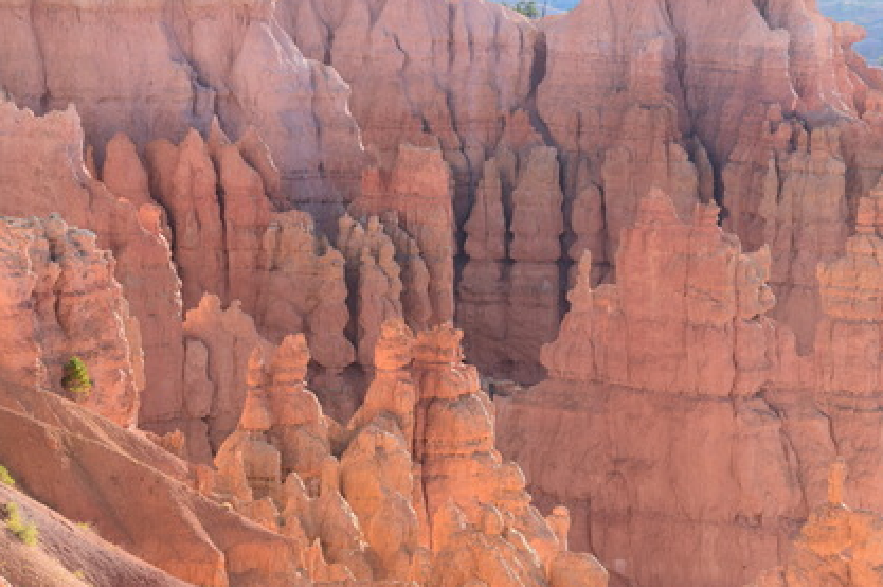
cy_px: 200
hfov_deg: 16.9
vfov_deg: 11.3
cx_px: 557
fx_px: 2964
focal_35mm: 121
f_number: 10
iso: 400
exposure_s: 1/250
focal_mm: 60
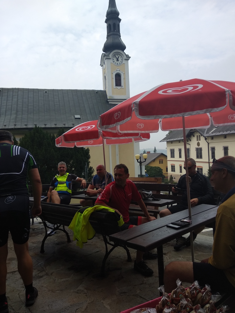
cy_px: 156
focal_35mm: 26
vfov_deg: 67.3
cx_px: 118
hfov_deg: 53.1
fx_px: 235
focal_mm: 3.81
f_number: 2.2
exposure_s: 1/596
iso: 125
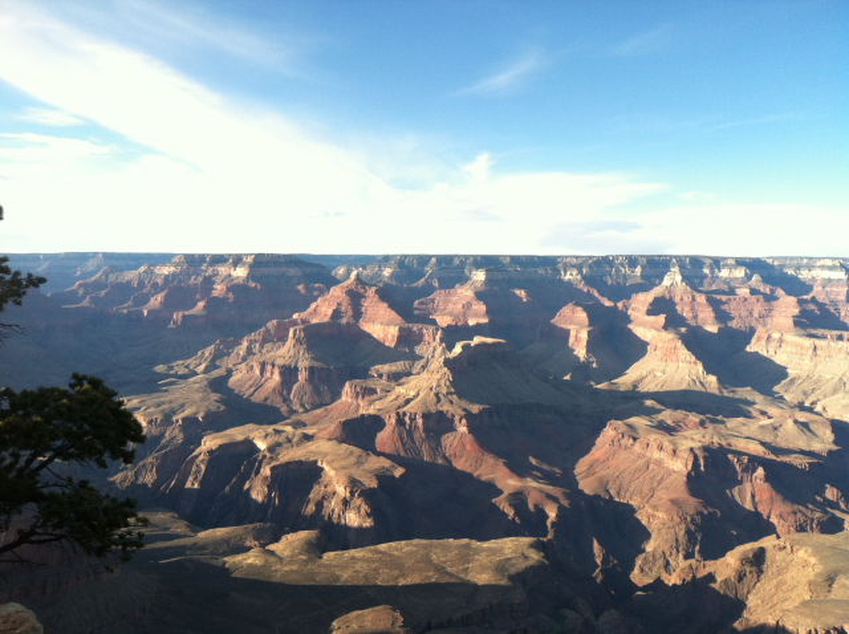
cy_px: 317
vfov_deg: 40.6
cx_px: 424
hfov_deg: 52.7
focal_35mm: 35
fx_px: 857
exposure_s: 1/469
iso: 80
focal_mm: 3.85
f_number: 2.8
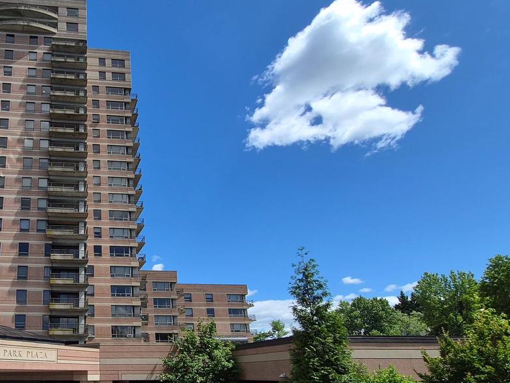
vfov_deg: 55.1
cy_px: 268
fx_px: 354
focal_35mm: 24
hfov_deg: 63.1
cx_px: 78
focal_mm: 1.74
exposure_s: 1/2280
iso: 40
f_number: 2.2
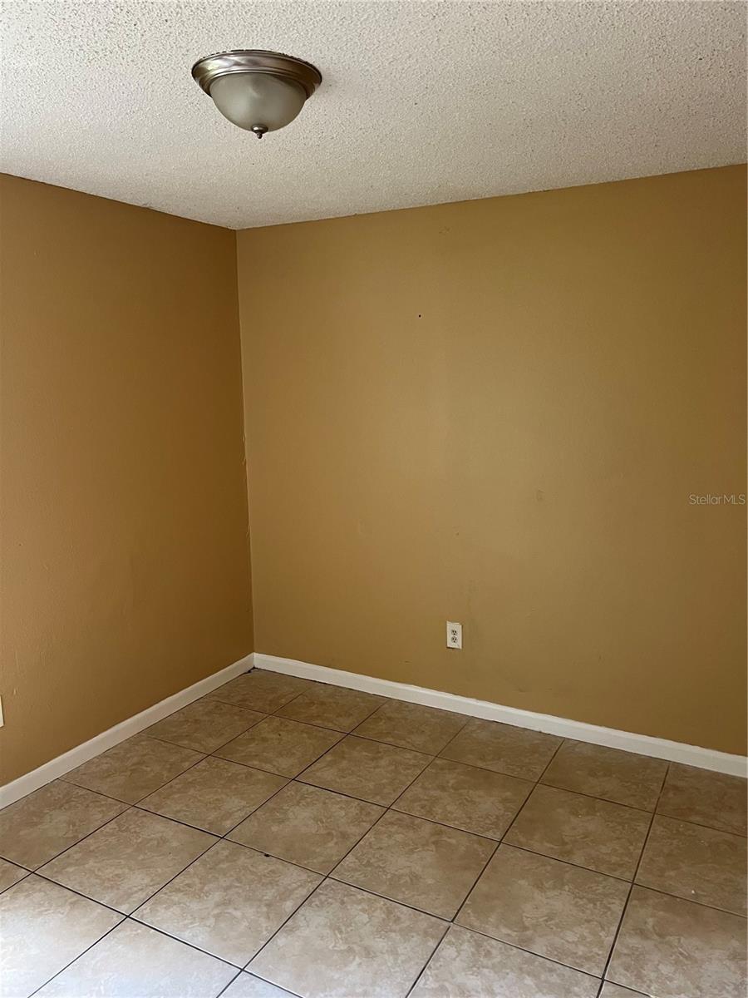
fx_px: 749
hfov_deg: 53.1
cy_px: 499
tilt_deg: -8.0
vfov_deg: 67.3
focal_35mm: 26
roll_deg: +2.5
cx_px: 374
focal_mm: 5.7
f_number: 1.5
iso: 200
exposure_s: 1/60
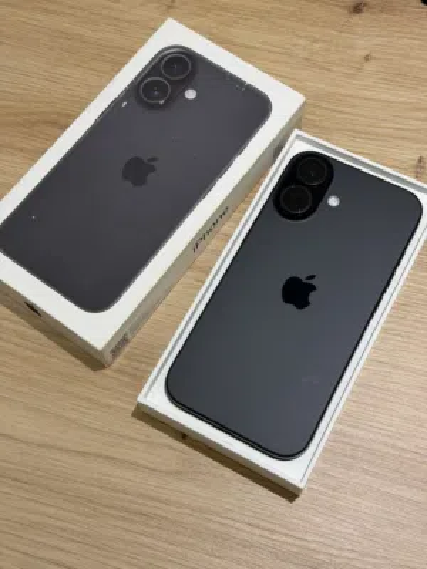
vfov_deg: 39.7
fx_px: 789
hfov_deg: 30.3
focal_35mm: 48
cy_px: 284
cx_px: 214
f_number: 1.78
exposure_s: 1/100
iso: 50
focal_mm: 6.76
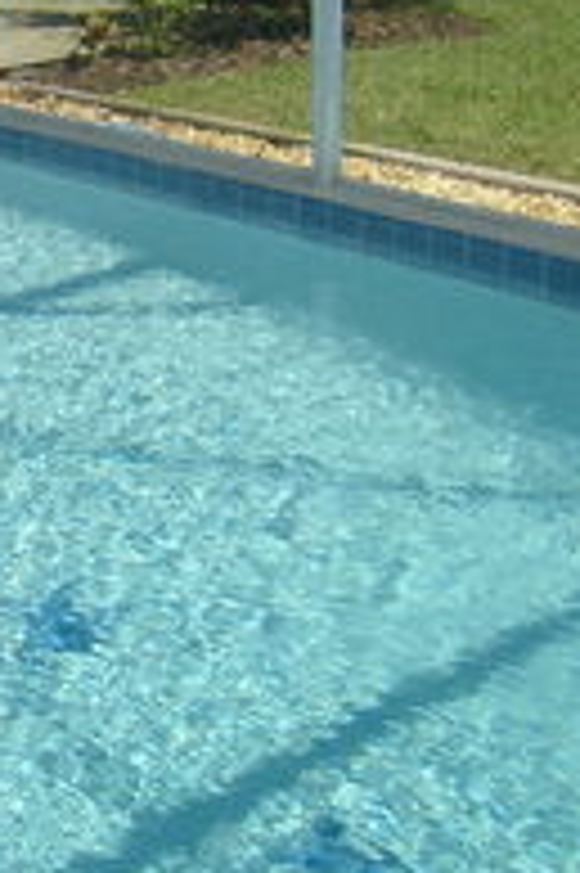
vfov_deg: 29.2
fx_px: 1670
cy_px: 346
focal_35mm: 69
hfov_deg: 18.4
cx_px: -157
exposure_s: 1/350
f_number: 7.1
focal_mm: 5.8
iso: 80
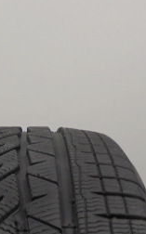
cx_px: 18
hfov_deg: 18.3
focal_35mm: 70
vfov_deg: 29.2
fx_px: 447
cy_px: 159
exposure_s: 1/30
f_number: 3.5
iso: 100
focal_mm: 4.6
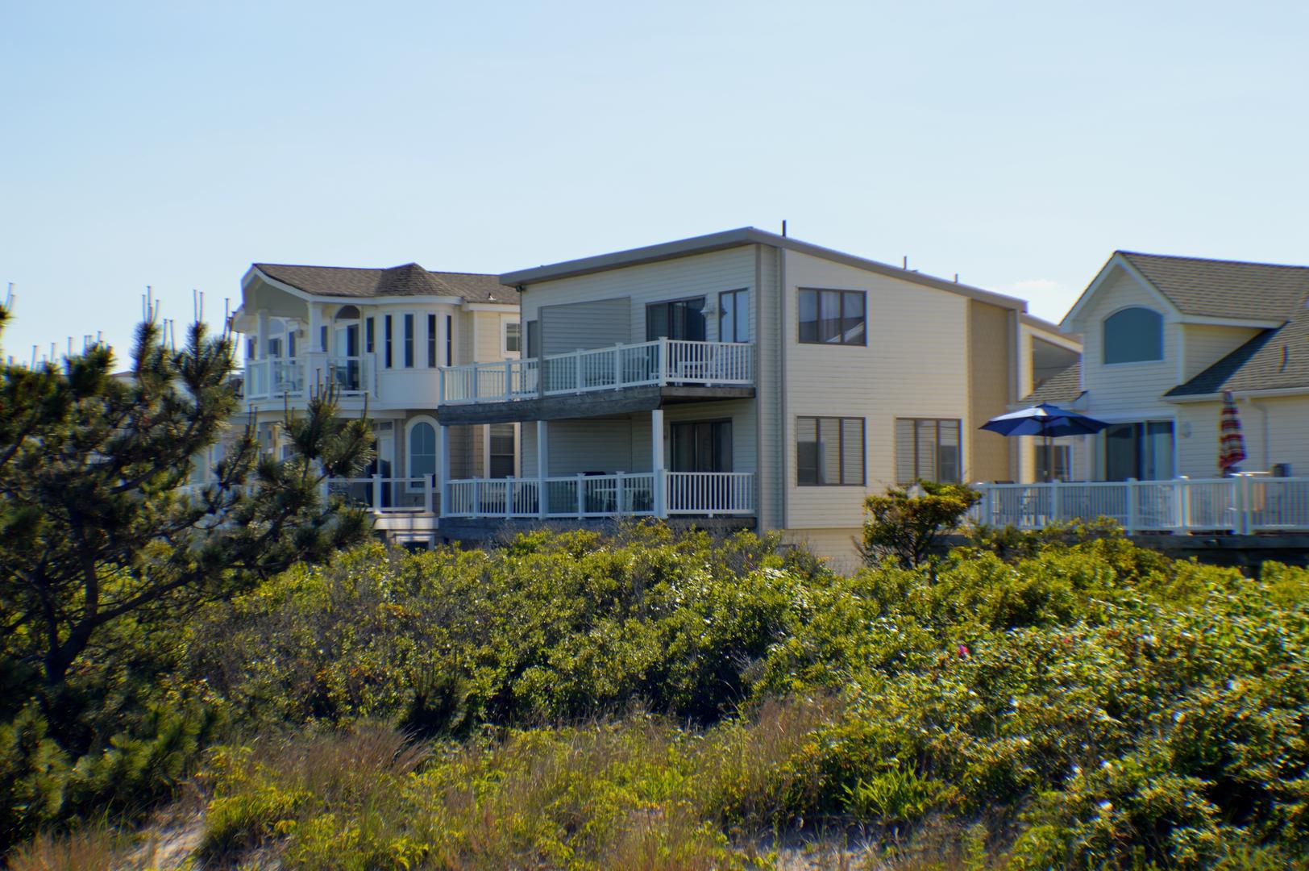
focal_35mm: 82
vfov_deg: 16.5
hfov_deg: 24.6
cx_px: 654
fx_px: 2997
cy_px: 436
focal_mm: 55
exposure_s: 1/200
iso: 100
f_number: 8
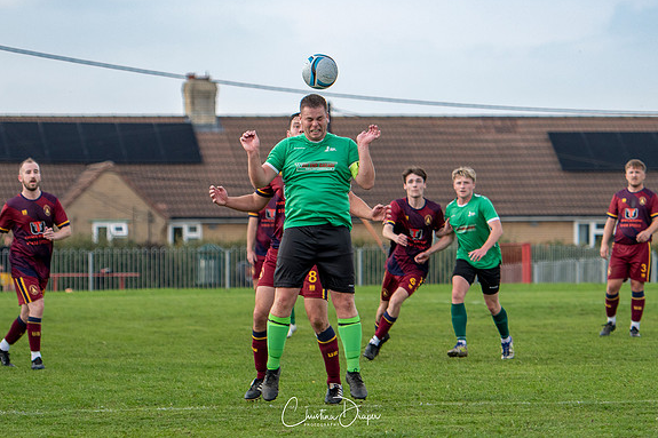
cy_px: 191
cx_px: 339
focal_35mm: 220
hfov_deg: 9.4
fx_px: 4020
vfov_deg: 6.2
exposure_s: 1/4000
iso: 320
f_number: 2.8
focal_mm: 116
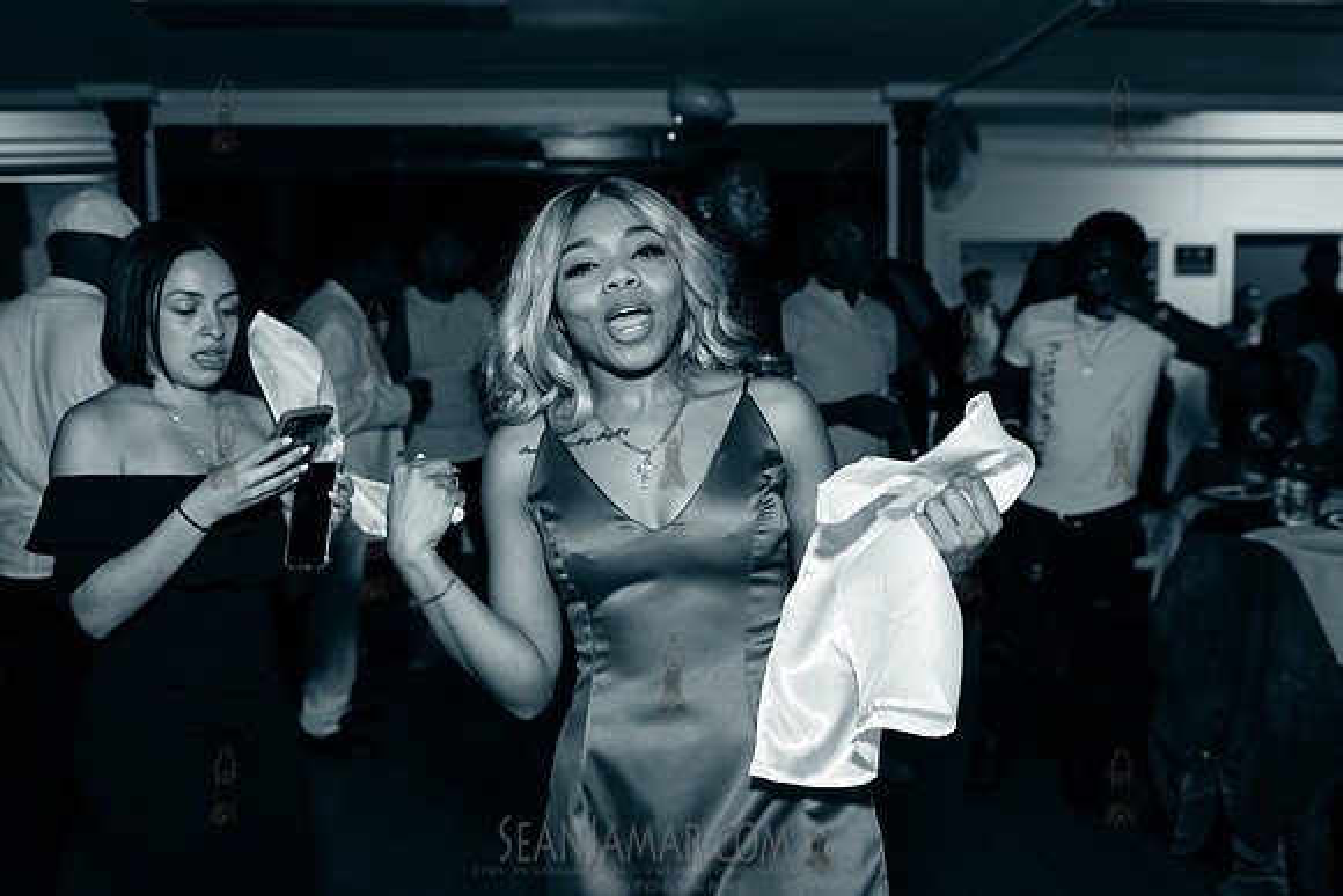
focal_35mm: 32
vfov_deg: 41.1
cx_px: 672
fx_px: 1194
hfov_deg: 58.7
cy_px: 448
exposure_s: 1/400
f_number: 3.5
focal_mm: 32
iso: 2000
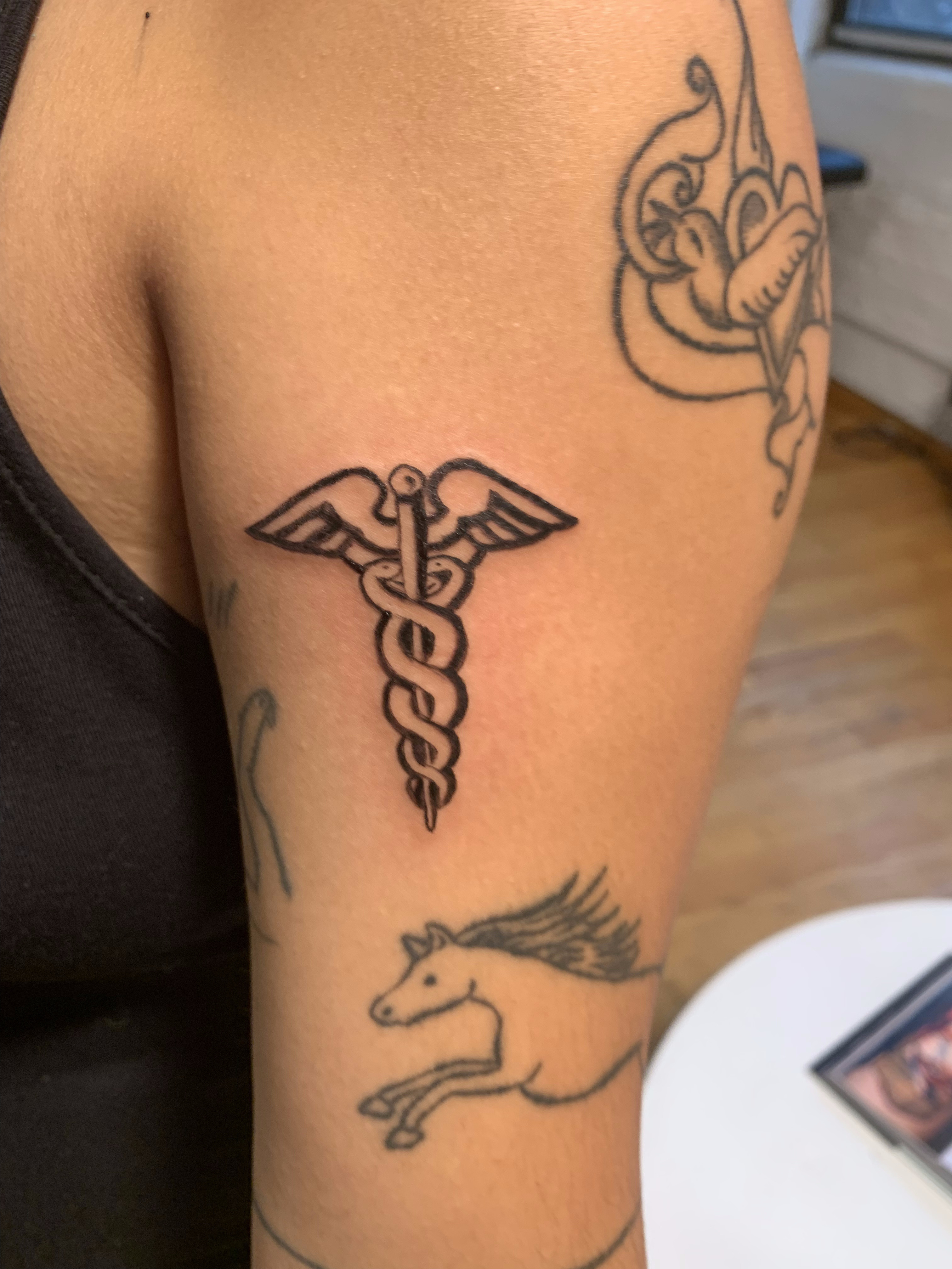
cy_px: 634
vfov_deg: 67.3
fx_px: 953
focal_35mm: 26
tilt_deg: -34.1
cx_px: 476
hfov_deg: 53.1
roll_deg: +1.0
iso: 80
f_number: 1.8
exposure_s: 1/60
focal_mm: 4.25
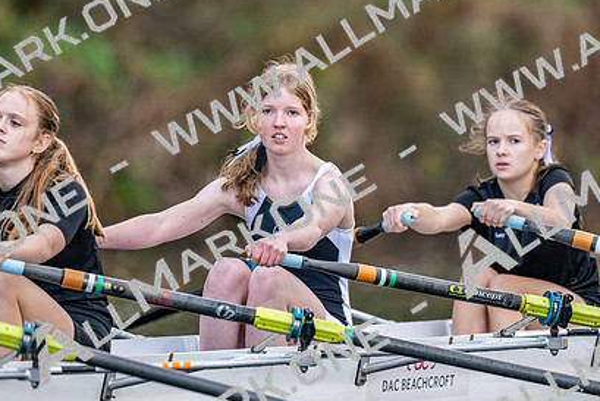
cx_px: 333
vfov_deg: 1.6
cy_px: 159
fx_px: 14171
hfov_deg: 2.4
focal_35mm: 850
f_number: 4
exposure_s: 1/2500
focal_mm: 600
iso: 2500
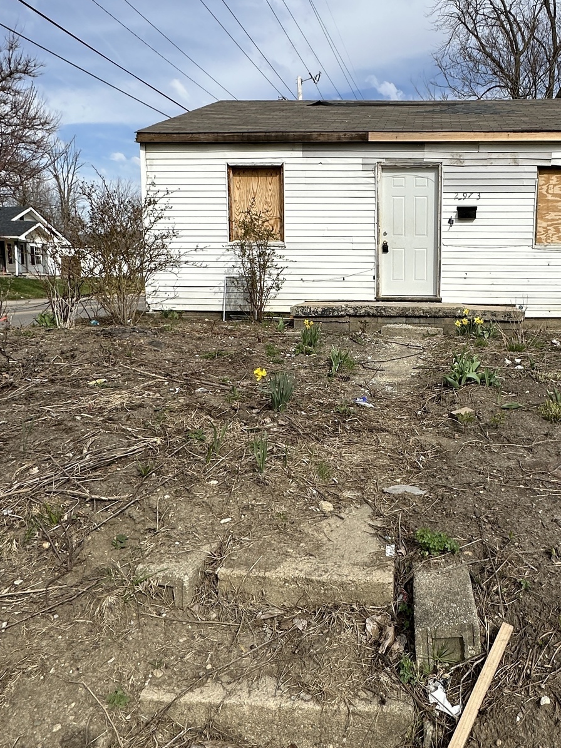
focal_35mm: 27
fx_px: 584
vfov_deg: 65.2
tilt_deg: -6.4
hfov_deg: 49.8
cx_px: 402
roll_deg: -1.0
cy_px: 346
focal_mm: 2.22
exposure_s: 1/3205
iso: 50
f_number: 2.2
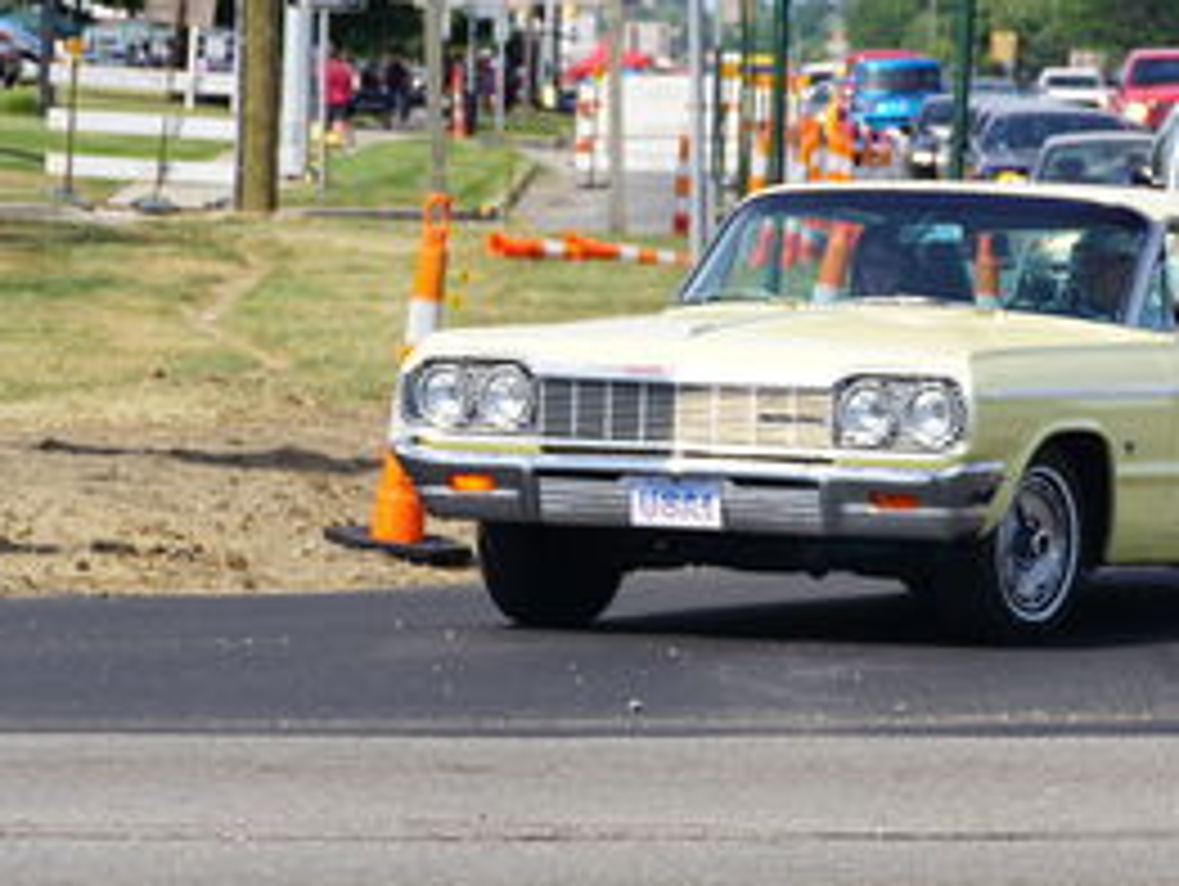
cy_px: 403
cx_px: 826
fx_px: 9716
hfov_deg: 6.9
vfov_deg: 5.2
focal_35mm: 285
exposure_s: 1/250
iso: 100
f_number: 7.1
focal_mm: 130
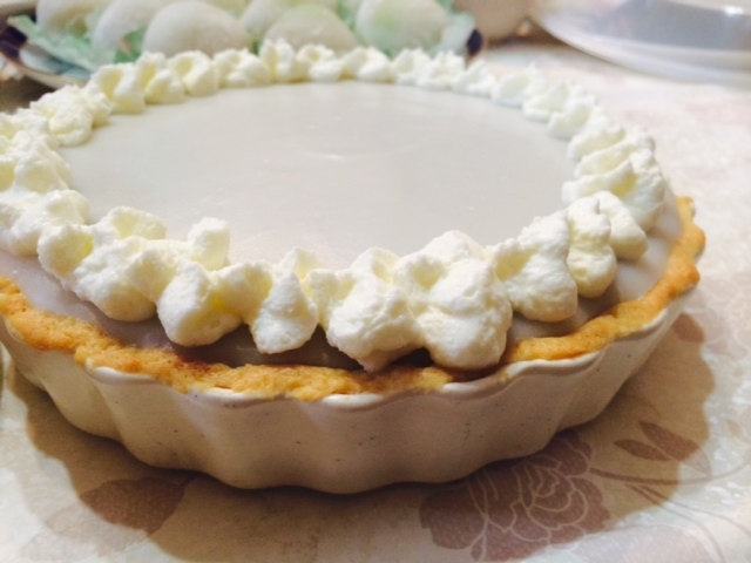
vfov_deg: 46.8
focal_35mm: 30
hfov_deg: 60.0
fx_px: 651
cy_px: 282
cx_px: 376
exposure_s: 1/33
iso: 160
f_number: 2.2
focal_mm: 4.12
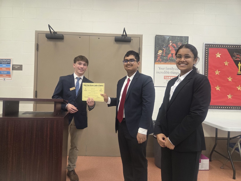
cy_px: 90
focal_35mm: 23
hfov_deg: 73.9
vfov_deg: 58.9
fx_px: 160
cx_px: 120
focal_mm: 5.4
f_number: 1.8
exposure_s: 1/120
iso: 320
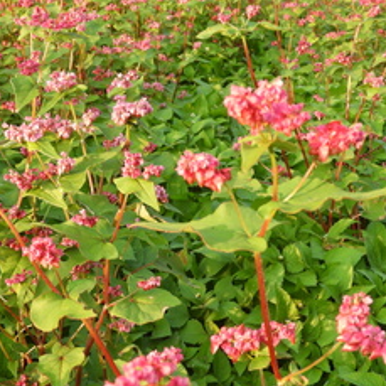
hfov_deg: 23.4
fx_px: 934
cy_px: 170
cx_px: 174
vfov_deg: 23.3
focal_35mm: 74
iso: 100
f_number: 3.8
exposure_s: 1/80
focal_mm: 7.2
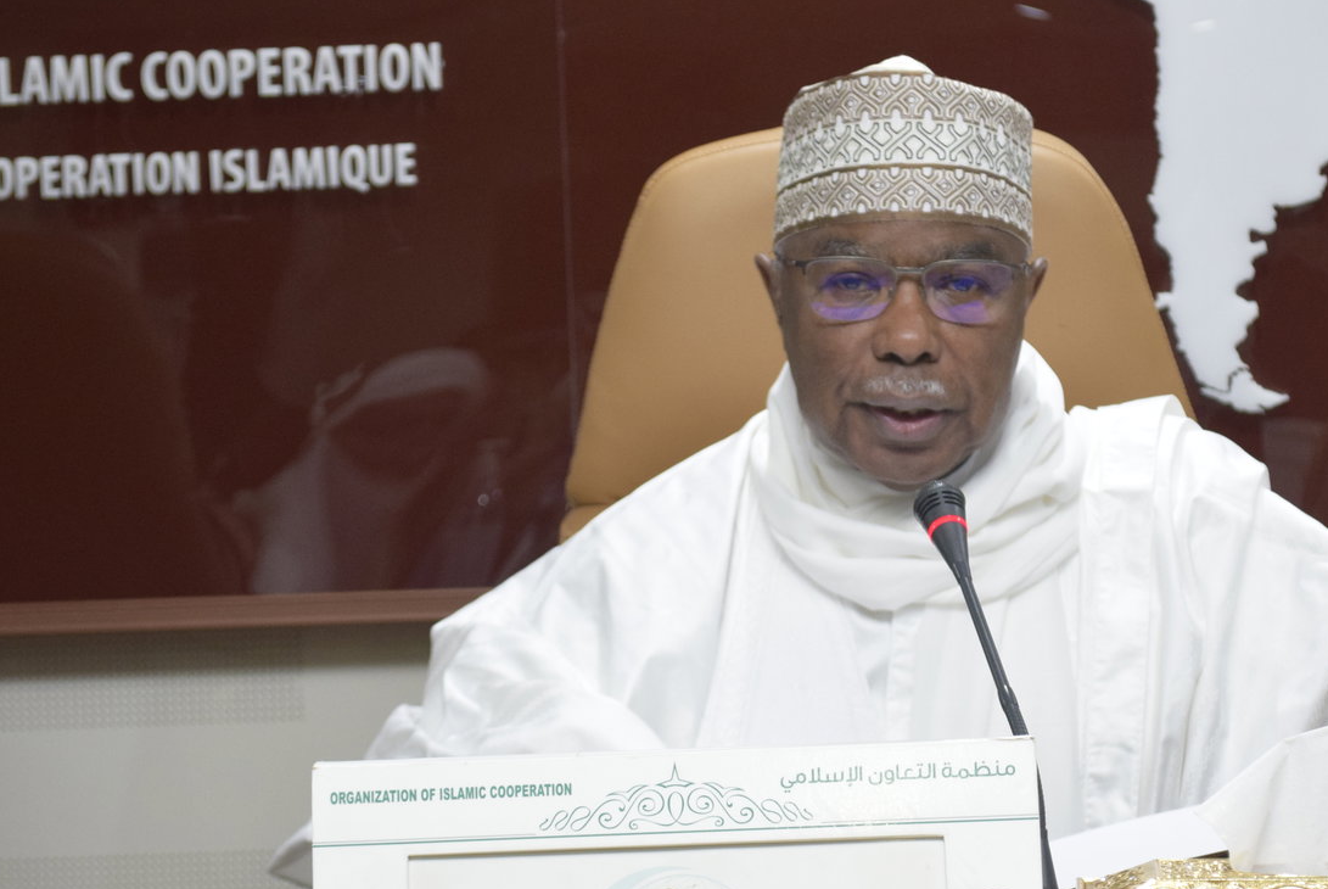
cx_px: 896
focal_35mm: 110
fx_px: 4062
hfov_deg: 18.5
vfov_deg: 12.5
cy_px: 503
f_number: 5.6
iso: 1400
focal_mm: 50
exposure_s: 1/60
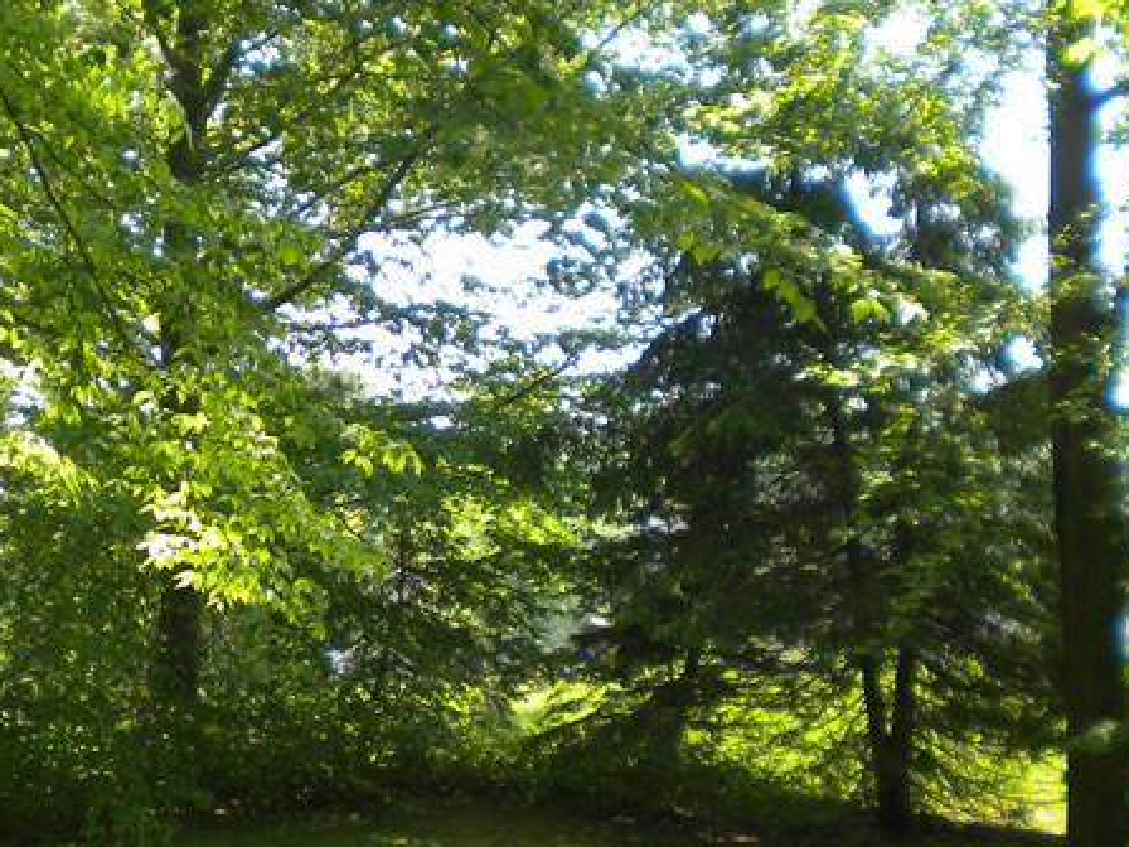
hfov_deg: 24.1
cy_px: 645
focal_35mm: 80
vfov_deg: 18.3
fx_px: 2609
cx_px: 275
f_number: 3.1
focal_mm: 6.3
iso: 80
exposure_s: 1/197
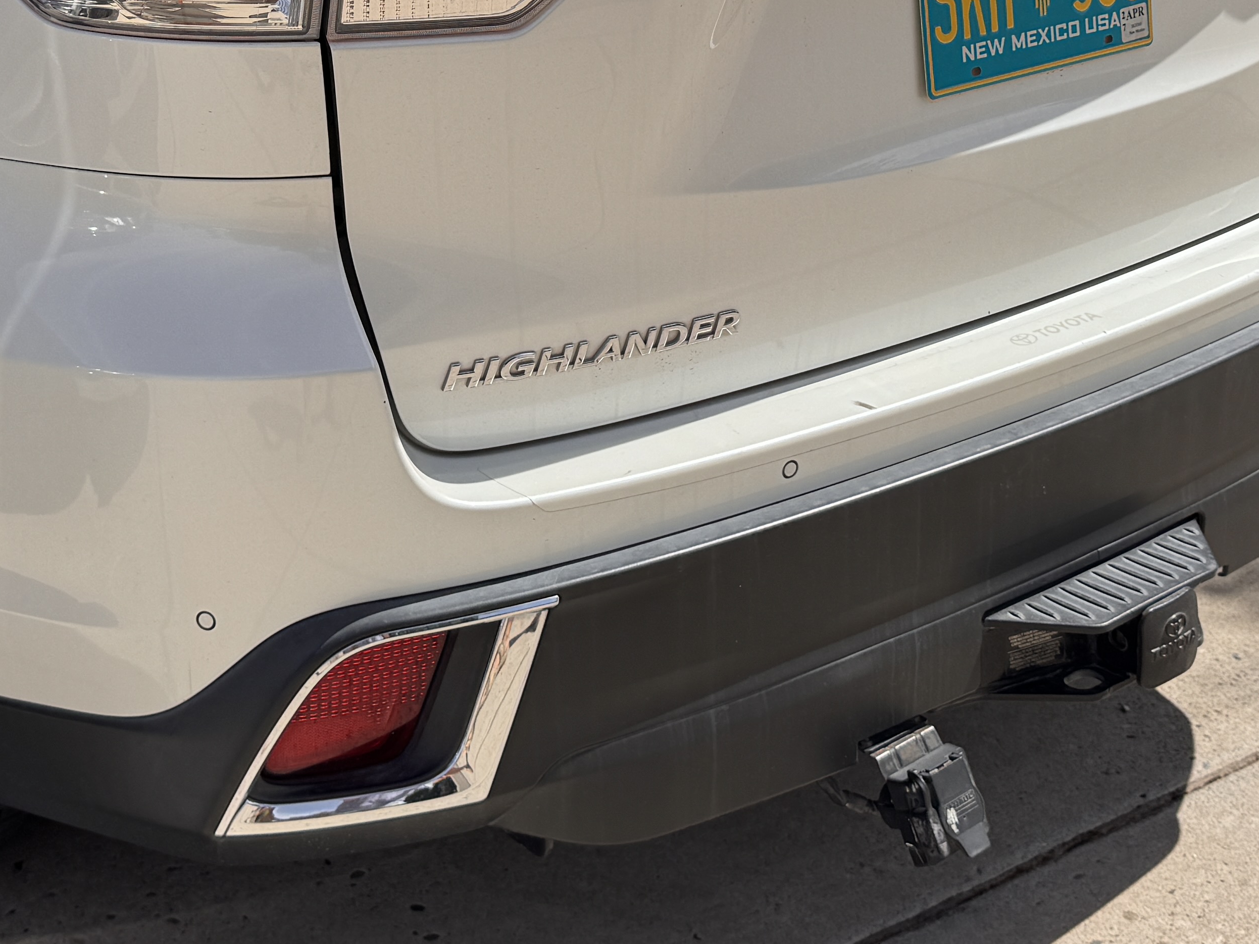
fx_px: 2000
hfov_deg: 34.9
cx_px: 536
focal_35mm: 55
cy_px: 110
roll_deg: +6.0
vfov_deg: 25.8
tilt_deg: -9.3
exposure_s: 1/5814
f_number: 1.78
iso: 80
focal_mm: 6.76
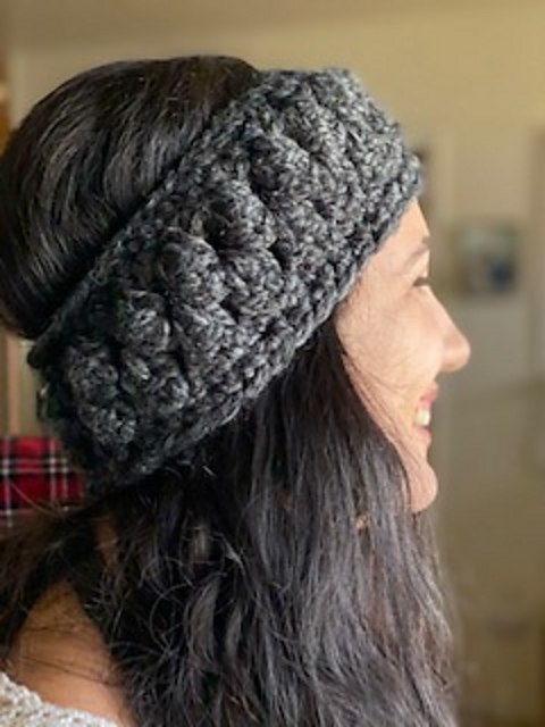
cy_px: 364
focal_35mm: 52
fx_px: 1092
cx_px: 272
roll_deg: +0.4
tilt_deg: -3.5
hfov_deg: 28.0
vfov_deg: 36.8
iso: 160
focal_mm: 6
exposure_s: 1/40
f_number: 2
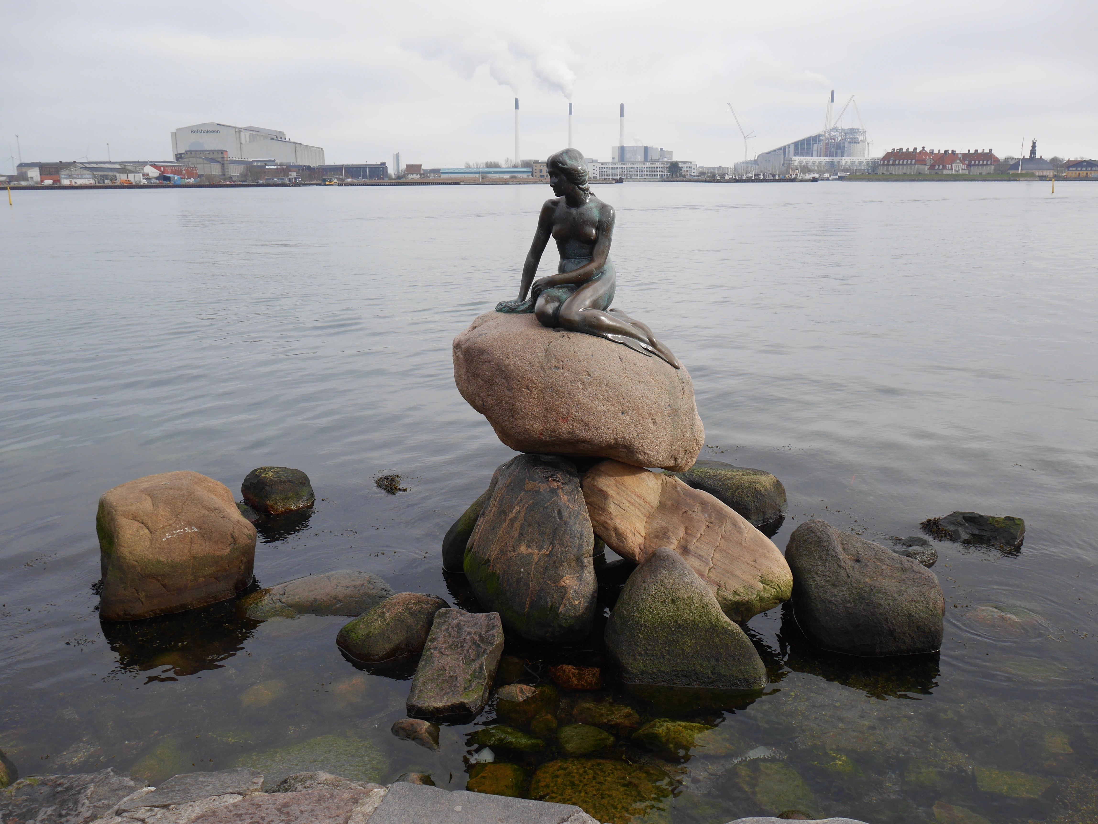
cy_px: 412
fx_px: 889
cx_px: 549
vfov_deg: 49.8
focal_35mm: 28
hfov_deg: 63.4
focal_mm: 14
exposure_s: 1/250
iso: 200
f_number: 5.6
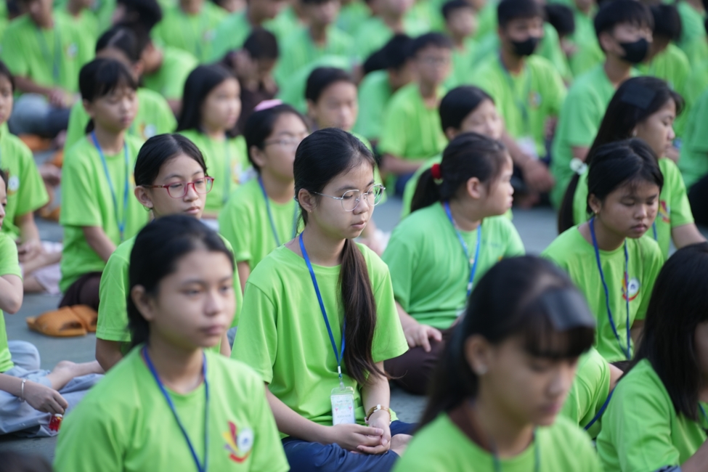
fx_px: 2950
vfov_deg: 9.1
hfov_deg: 13.7
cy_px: 236
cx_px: 354
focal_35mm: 150
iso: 320
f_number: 2.8
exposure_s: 1/160
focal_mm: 150
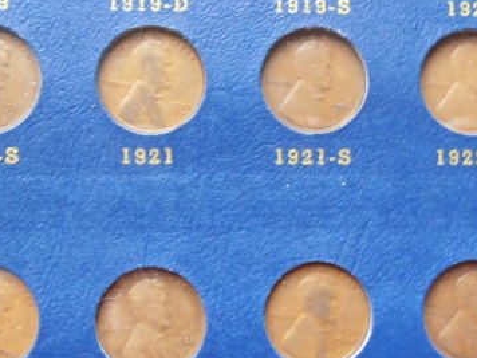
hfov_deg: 25.0
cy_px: 202
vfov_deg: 18.9
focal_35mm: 78
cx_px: 296
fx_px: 1075
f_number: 3.9
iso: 125
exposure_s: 1/5
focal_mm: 6.61
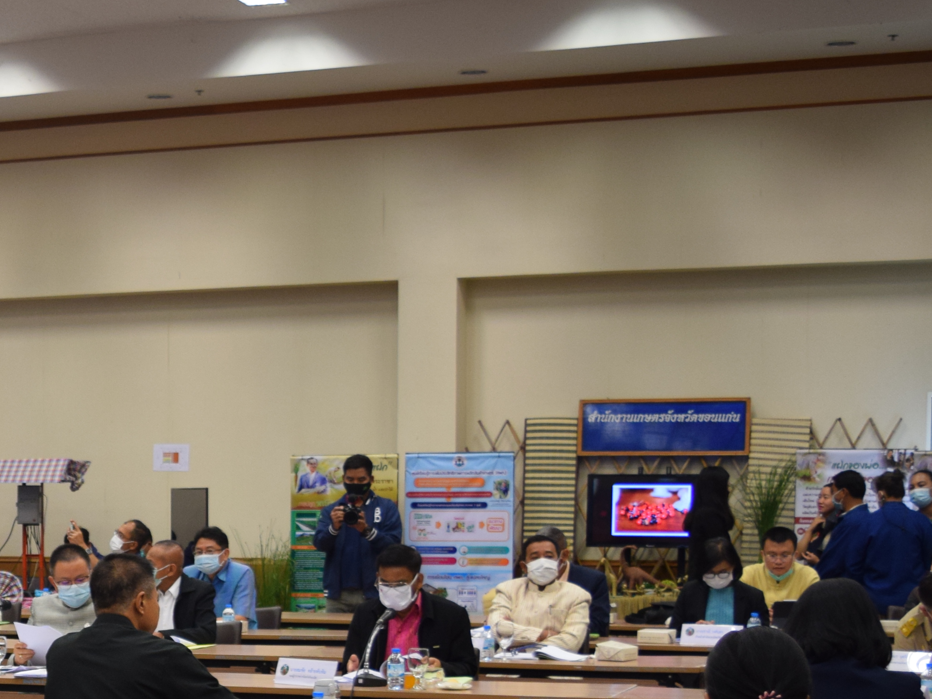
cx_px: -143
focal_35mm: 88
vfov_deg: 16.4
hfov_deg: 21.0
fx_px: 2369
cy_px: 717
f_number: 4
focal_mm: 24
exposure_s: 1/60
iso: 560
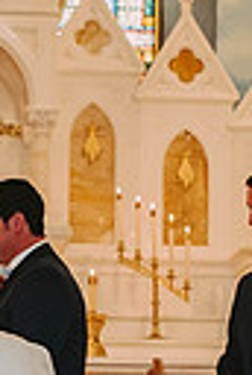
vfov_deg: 9.1
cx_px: -18
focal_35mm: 226
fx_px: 2360
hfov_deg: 6.1
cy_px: 312
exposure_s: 1/125
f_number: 2.8
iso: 800
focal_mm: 50
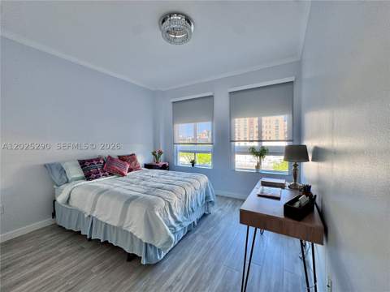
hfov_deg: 102.1
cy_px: 146
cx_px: 195
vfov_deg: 85.7
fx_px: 158
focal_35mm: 14
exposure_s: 1/99
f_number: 2.2
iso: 64
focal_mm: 2.22
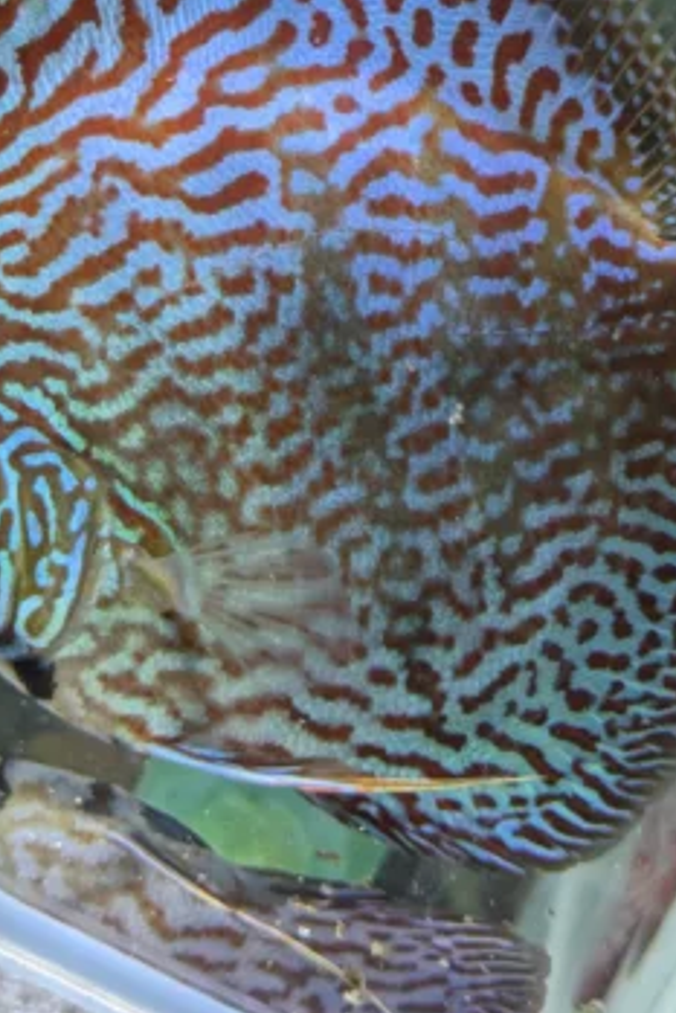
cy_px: 350
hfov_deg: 18.0
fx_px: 2138
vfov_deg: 26.5
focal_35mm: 76
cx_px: 386
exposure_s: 1/311
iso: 599
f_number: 1.85
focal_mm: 6.81
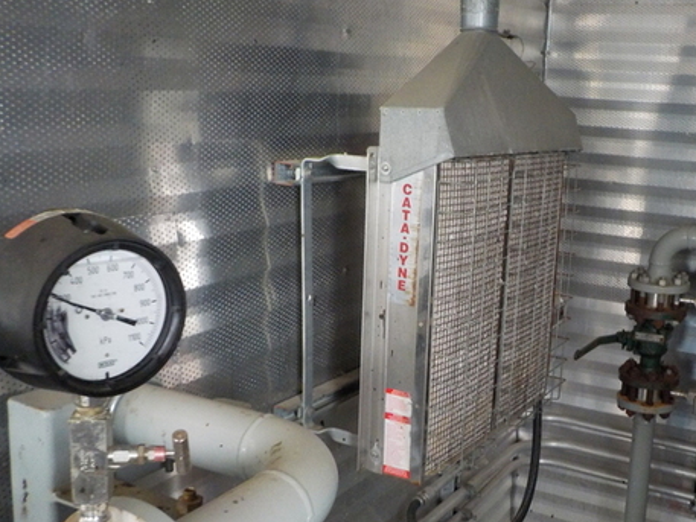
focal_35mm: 42
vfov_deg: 34.3
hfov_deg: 43.9
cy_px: 304
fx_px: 845
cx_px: 481
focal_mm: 4.1
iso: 400
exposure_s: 1/15
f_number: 3.3
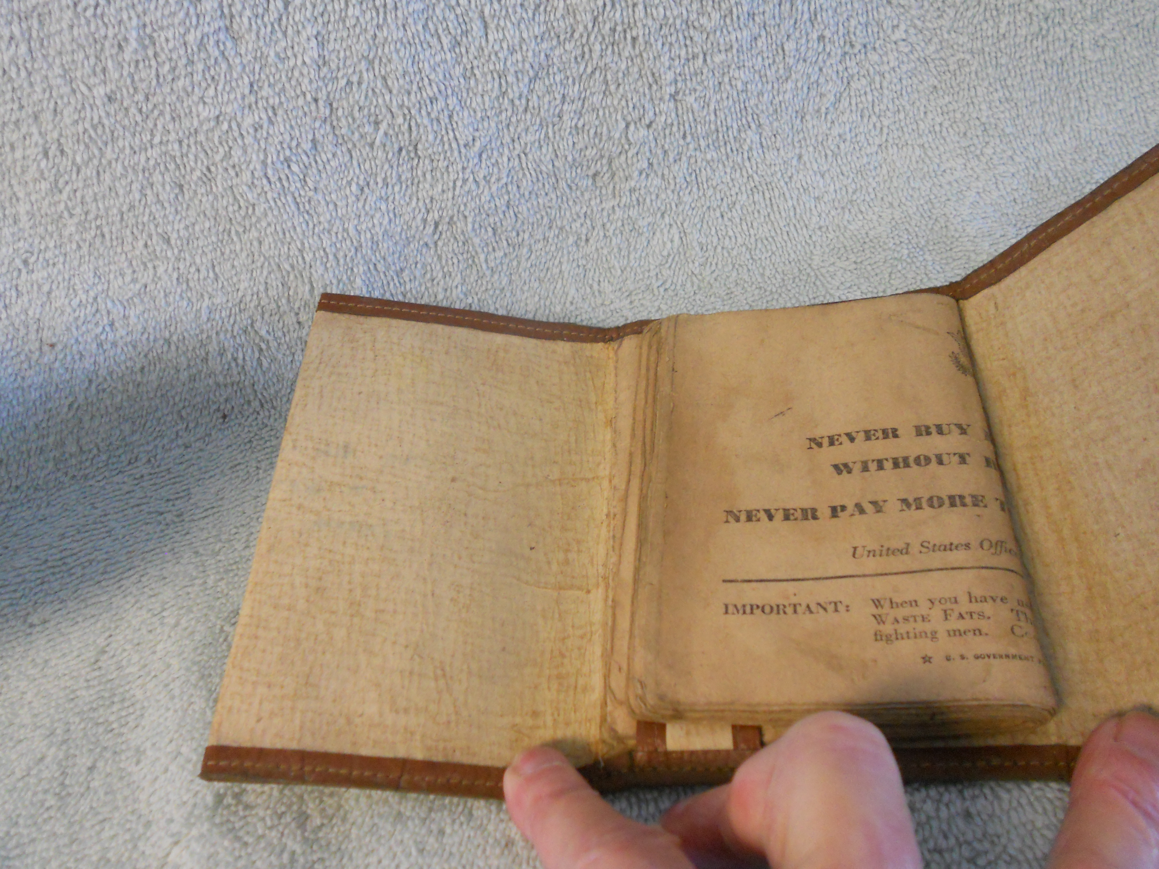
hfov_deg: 56.8
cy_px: 434
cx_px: 580
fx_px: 1071
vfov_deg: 44.2
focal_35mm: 32
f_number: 3.5
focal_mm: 5.8
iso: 400
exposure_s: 1/30
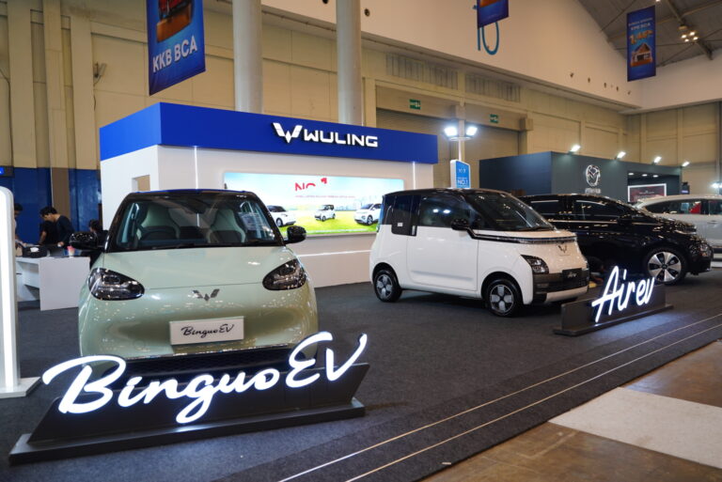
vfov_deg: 46.5
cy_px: 241
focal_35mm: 28
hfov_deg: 65.4
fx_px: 562
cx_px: 361
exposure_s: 1/100
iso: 400
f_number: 3.2
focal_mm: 28
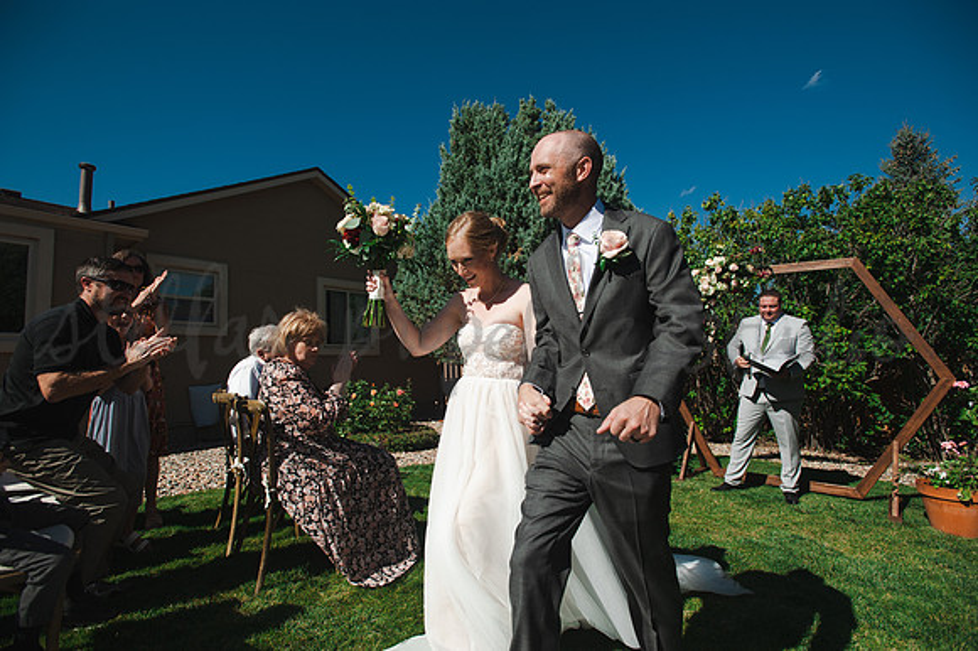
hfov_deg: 93.3
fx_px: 462
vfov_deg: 70.4
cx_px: 489
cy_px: 326
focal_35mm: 17
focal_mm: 17
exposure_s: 1/2500
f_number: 4.5
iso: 250
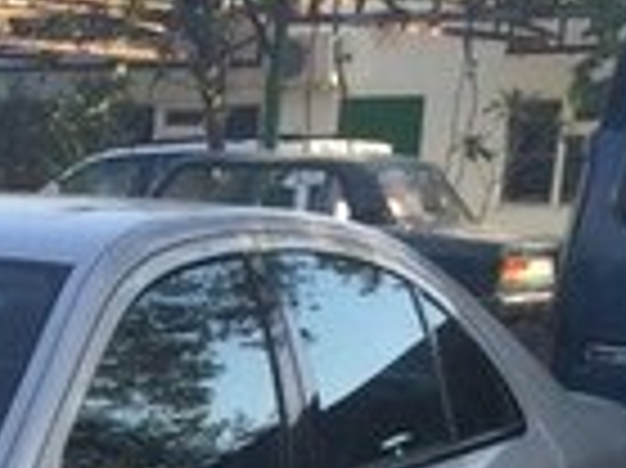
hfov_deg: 13.4
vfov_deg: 10.0
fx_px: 2493
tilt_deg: -17.0
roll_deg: -0.9
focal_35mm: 138
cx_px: -342
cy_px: 916
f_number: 2.2
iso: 32
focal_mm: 4.15
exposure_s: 1/339
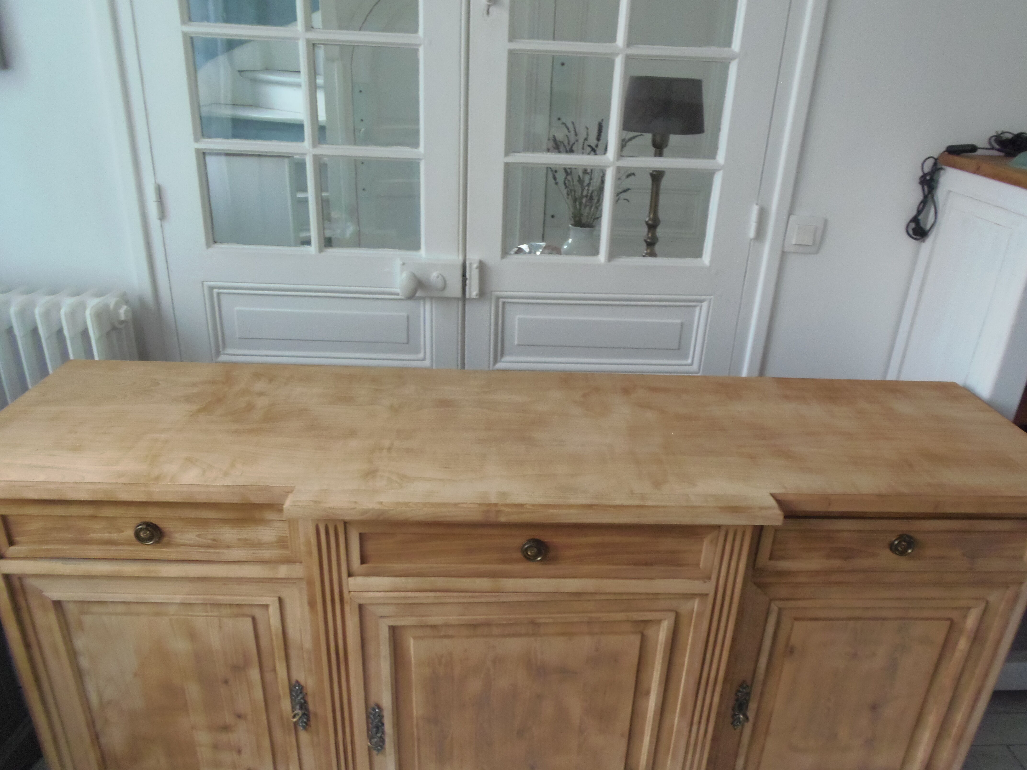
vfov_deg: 56.8
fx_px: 712
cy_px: 385
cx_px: 514
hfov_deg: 71.6
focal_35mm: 24
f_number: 2.9
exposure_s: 1/30
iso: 250
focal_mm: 4.3
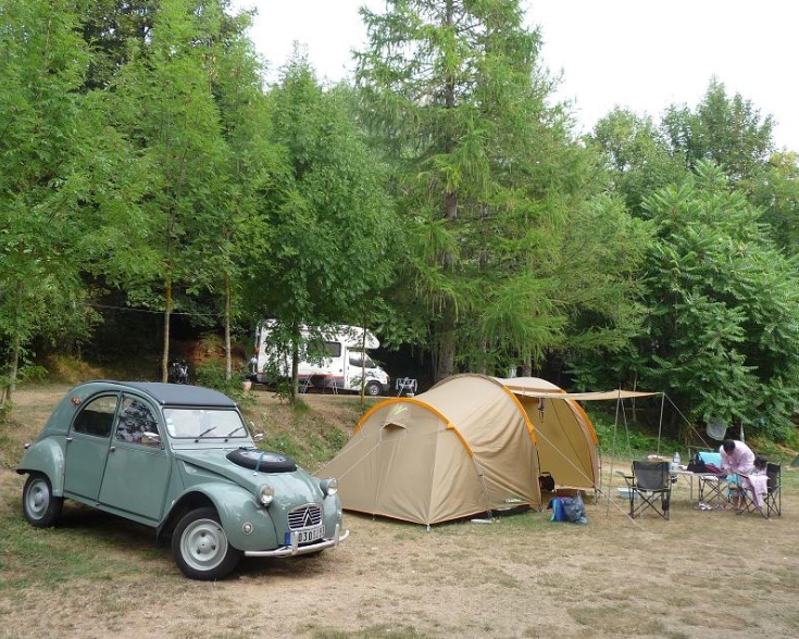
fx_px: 804
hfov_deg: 52.8
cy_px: 314
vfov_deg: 43.4
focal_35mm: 34
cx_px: 389
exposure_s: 1/100
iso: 100
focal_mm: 5.3
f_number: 3.5
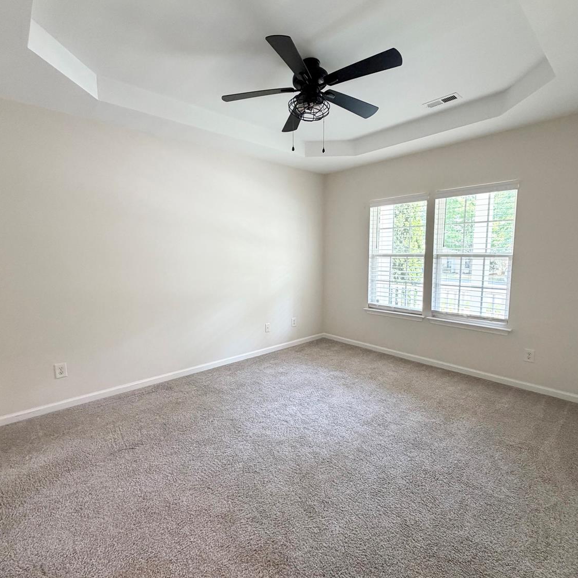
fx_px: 321
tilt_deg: -5.3
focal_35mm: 17
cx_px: 287
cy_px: 290
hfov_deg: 84.0
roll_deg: +0.4
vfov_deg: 84.0
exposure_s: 1/60
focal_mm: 2.22
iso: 250
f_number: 2.2
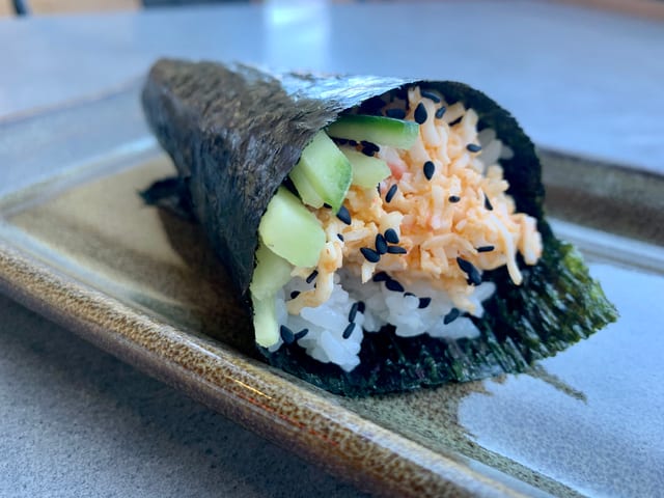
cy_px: 249
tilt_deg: -31.1
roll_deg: +0.4
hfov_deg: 67.3
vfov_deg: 53.1
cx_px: 332
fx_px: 499
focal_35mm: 26
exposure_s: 1/121
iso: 80
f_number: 1.8
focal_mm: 4.25
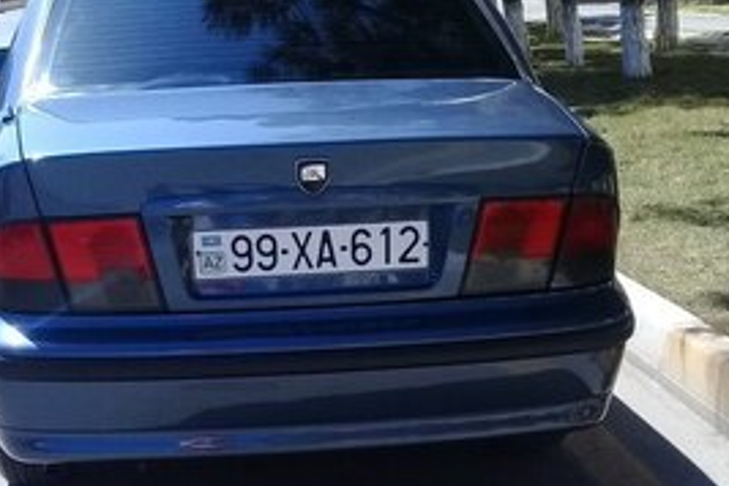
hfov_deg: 33.2
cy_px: 543
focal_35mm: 60
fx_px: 1215
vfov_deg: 21.4
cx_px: 273
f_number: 2.2
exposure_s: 1/712
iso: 50
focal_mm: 3.3
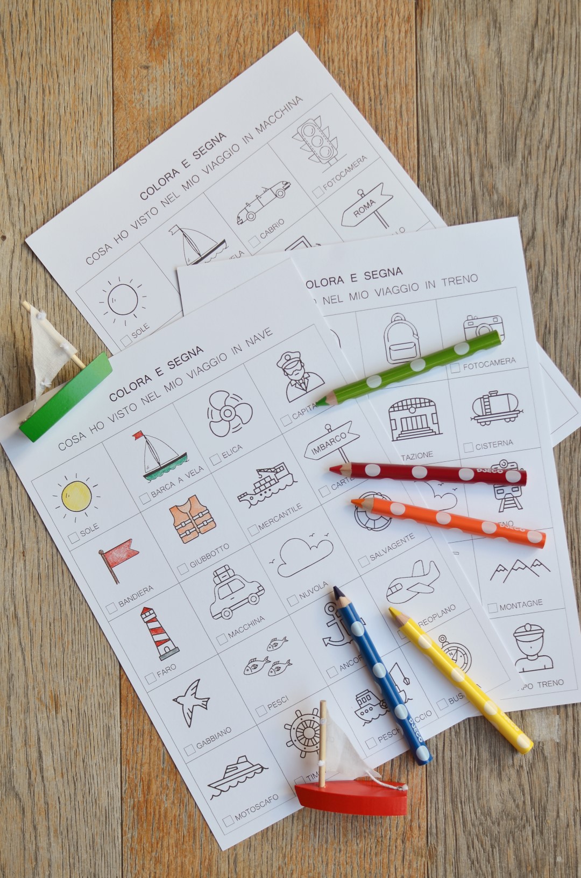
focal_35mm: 52
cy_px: 439
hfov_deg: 25.6
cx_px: 290
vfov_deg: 37.9
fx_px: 1277
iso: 100
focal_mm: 35
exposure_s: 1/100
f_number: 2.8
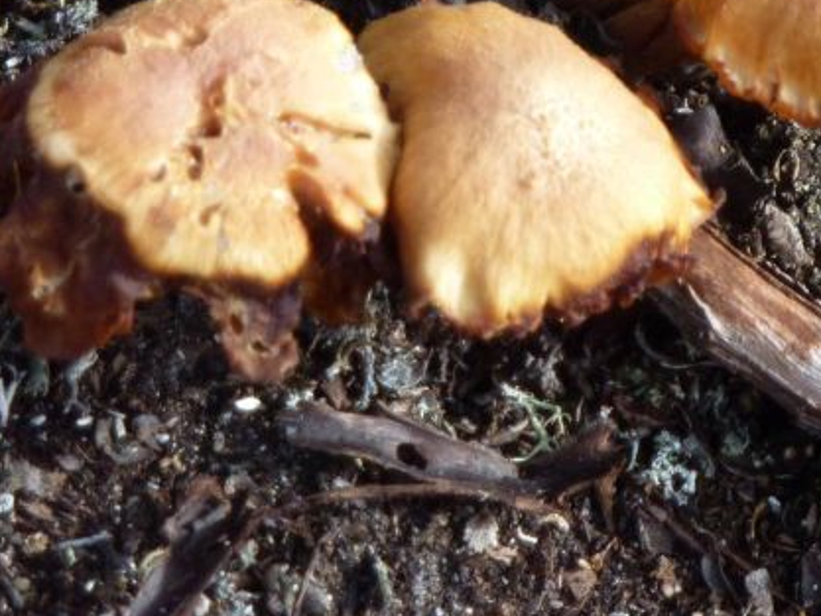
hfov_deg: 5.7
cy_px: 120
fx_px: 8280
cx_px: 579
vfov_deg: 4.3
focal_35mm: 349
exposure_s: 1/400
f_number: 4.5
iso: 160
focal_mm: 29.9
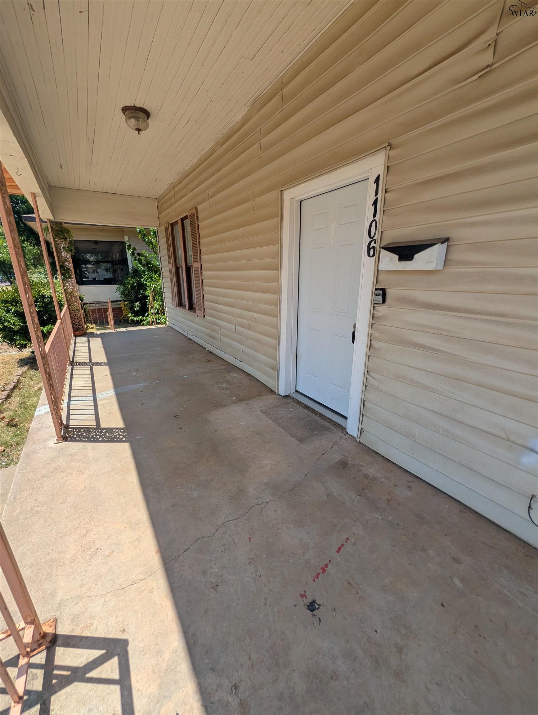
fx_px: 248
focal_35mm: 12
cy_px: 358
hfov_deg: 94.6
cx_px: 269
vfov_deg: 110.5
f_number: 1.7
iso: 52
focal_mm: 2.02
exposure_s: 1/3663
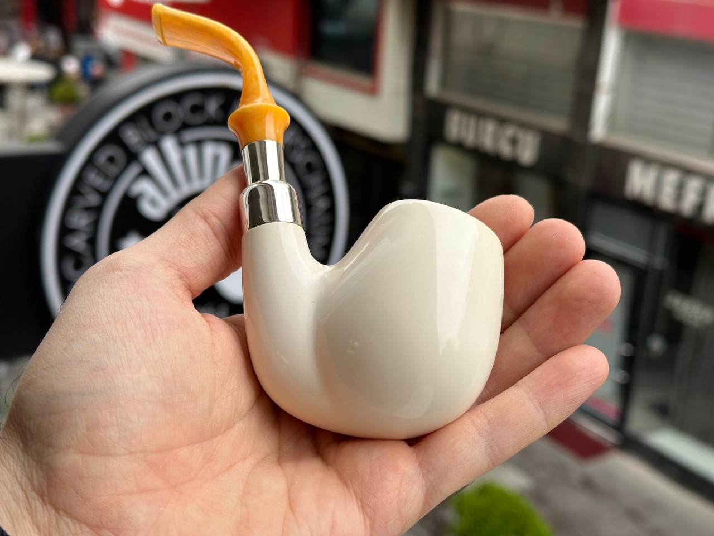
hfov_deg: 39.7
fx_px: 990
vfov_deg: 30.3
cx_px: 357
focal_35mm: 48
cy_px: 268
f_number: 1.78
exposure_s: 1/597
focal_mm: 6.86
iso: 64
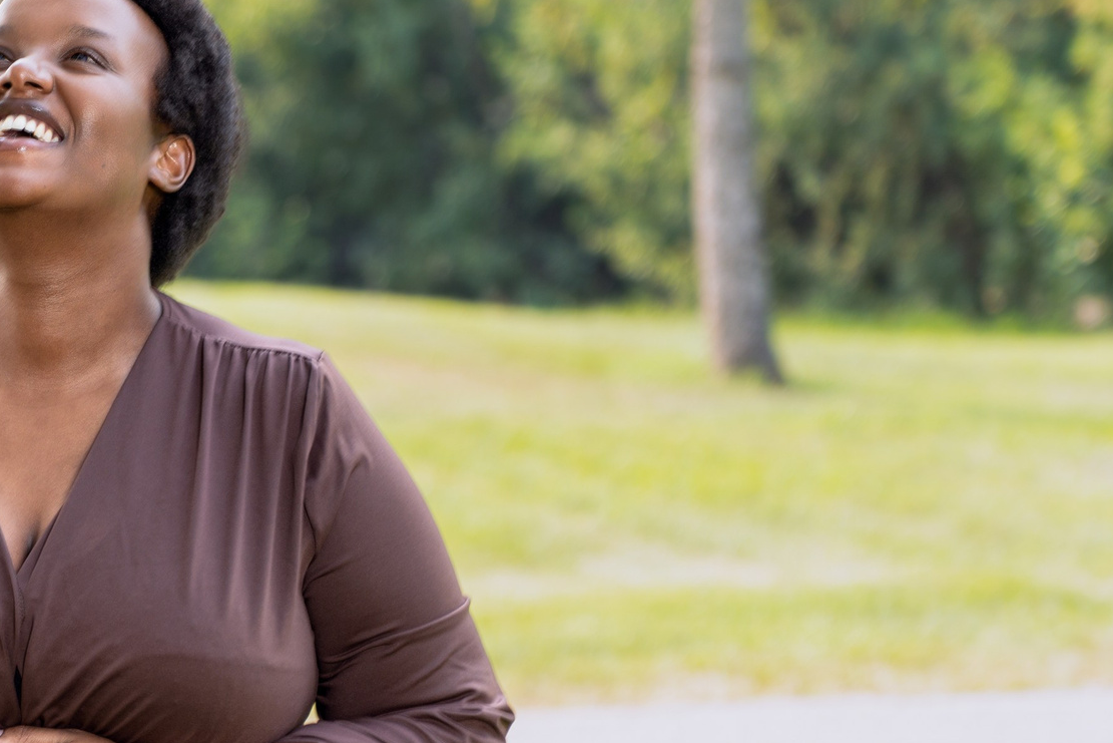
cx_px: 85
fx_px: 4916
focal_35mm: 159
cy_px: 393
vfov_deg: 8.6
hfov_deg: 12.8
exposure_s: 1/200
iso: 100
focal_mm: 69
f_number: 2.8
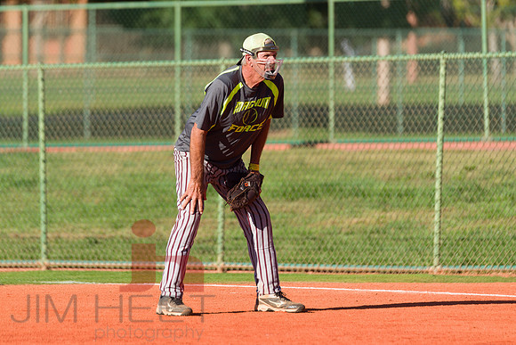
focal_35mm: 468
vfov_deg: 2.9
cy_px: 146
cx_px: 219
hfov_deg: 4.4
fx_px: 6709
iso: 250
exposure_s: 1/1000
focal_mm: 400
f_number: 5.6
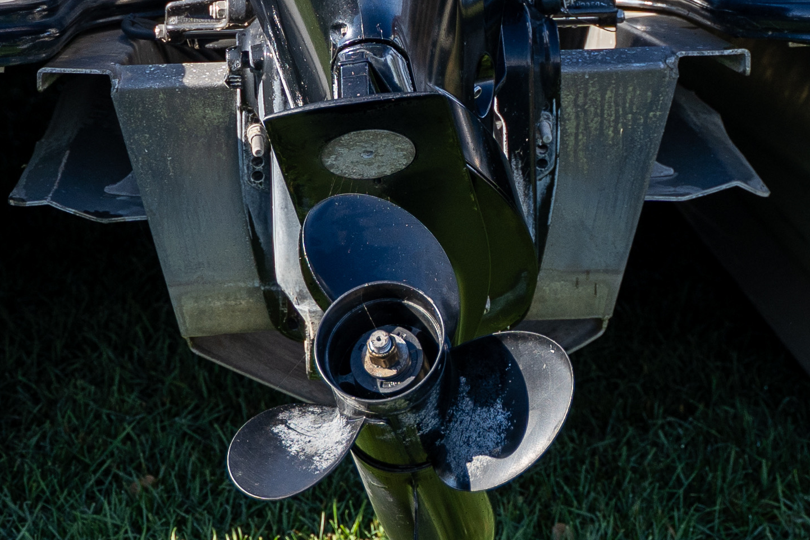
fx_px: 4117
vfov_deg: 7.3
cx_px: 446
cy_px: -379
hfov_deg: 11.2
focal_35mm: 183
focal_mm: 44
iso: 100
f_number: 2.8
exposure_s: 1/800
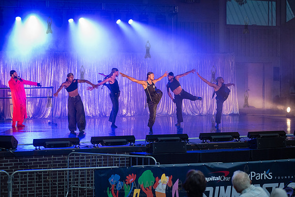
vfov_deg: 17.1
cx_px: 148
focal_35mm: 80
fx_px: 656
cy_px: 98
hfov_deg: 25.4
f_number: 3.5
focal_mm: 80
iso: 4000
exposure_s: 1/320
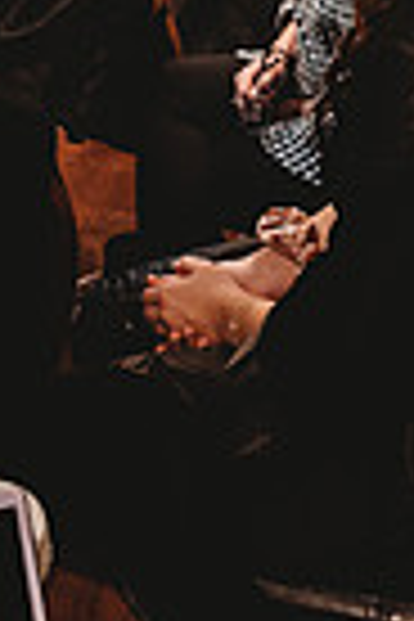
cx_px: 243
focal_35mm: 78
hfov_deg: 17.5
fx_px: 1345
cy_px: -148
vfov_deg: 23.5
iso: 1600
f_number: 2.8
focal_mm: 24
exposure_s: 1/125
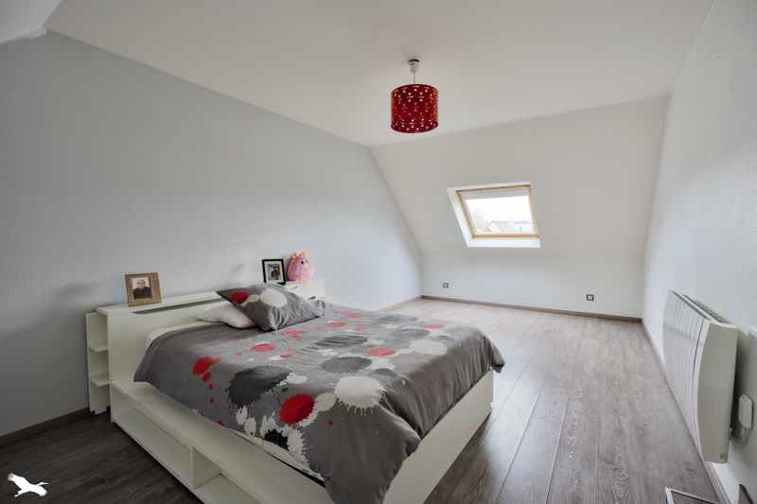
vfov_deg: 73.7
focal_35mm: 16
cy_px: 252
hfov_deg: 96.7
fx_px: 336
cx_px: 378
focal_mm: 16
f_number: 8
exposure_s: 1/40
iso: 800
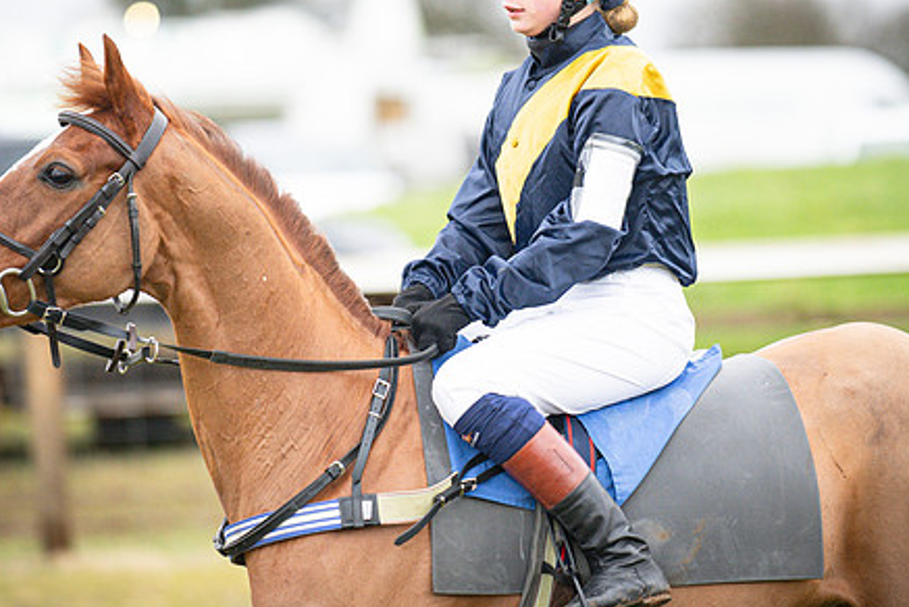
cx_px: 476
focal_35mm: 268
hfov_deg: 7.7
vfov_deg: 5.1
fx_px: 6771
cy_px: 267
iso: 800
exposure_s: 1/1200
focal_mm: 135
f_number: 1.9
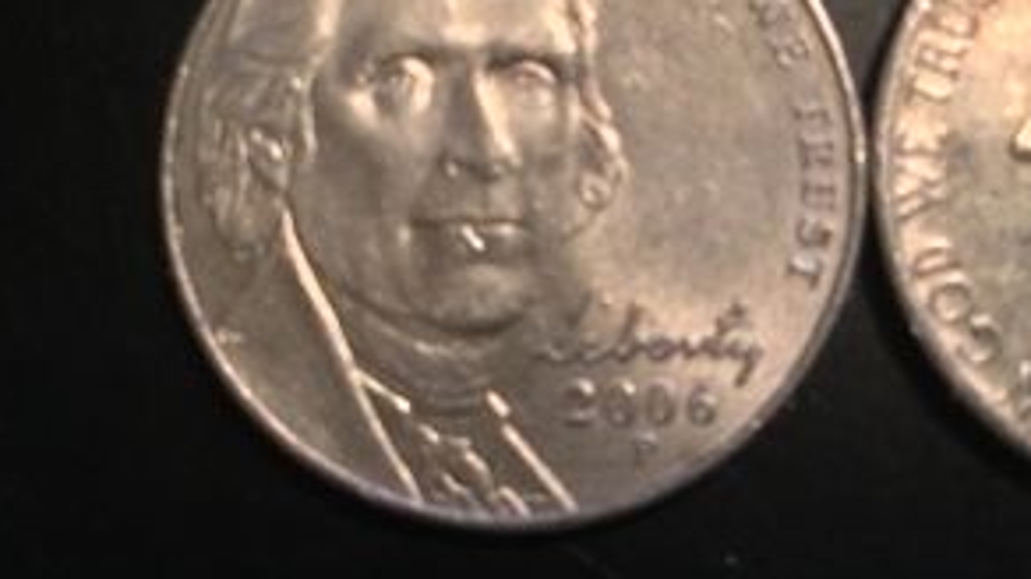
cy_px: 222
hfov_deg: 28.5
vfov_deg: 16.3
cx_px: 621
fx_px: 2022
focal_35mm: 74
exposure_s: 1/15
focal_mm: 4.13
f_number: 2.4
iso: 640
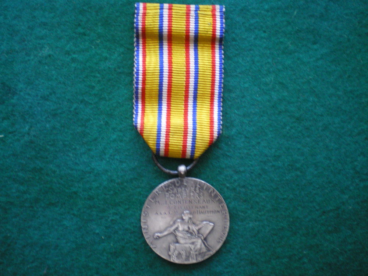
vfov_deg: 37.7
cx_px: 184
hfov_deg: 49.0
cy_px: 138
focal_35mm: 38
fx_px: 404
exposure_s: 1/13
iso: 400
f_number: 3.1
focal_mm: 6.3
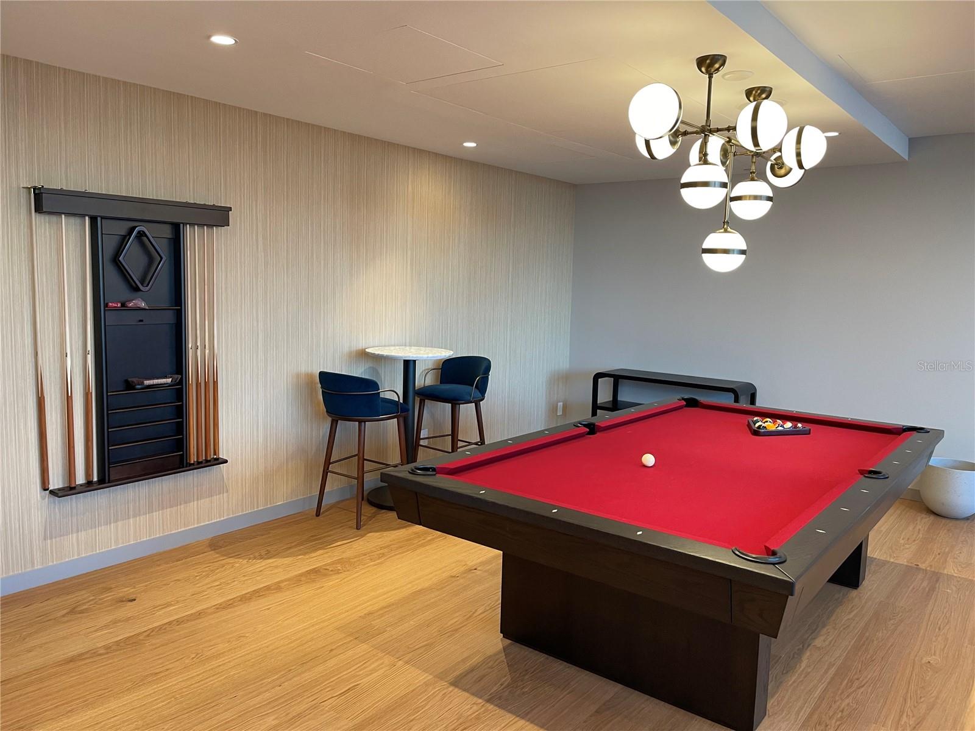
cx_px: 488
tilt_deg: -6.3
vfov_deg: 54.9
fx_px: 704
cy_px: 366
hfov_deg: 69.4
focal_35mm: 25
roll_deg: -1.2
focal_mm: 5.1
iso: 100
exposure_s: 1/60
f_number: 1.6
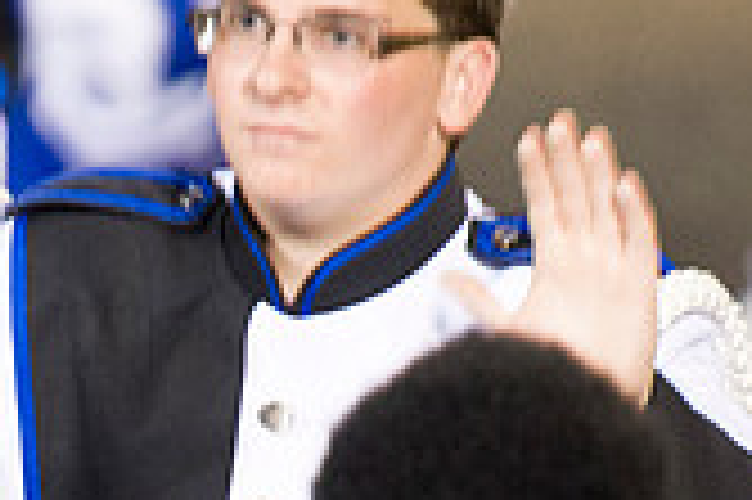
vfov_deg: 1.4
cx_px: 108
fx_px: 20305
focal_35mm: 973
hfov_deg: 2.1
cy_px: 275
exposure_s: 1/125
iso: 4000
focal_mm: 280
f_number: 4
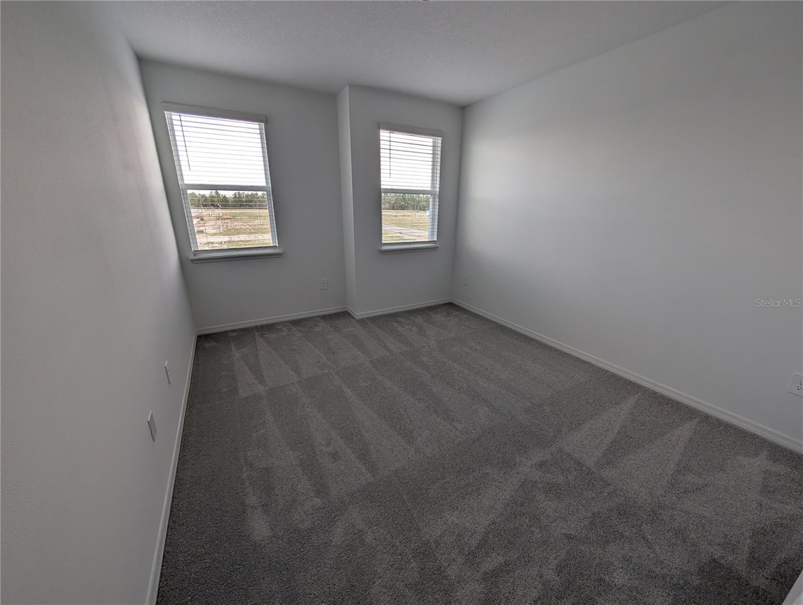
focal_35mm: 12
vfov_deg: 94.6
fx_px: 279
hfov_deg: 110.5
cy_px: 302
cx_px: 402
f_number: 1.7
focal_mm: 2.02
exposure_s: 1/218
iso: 53
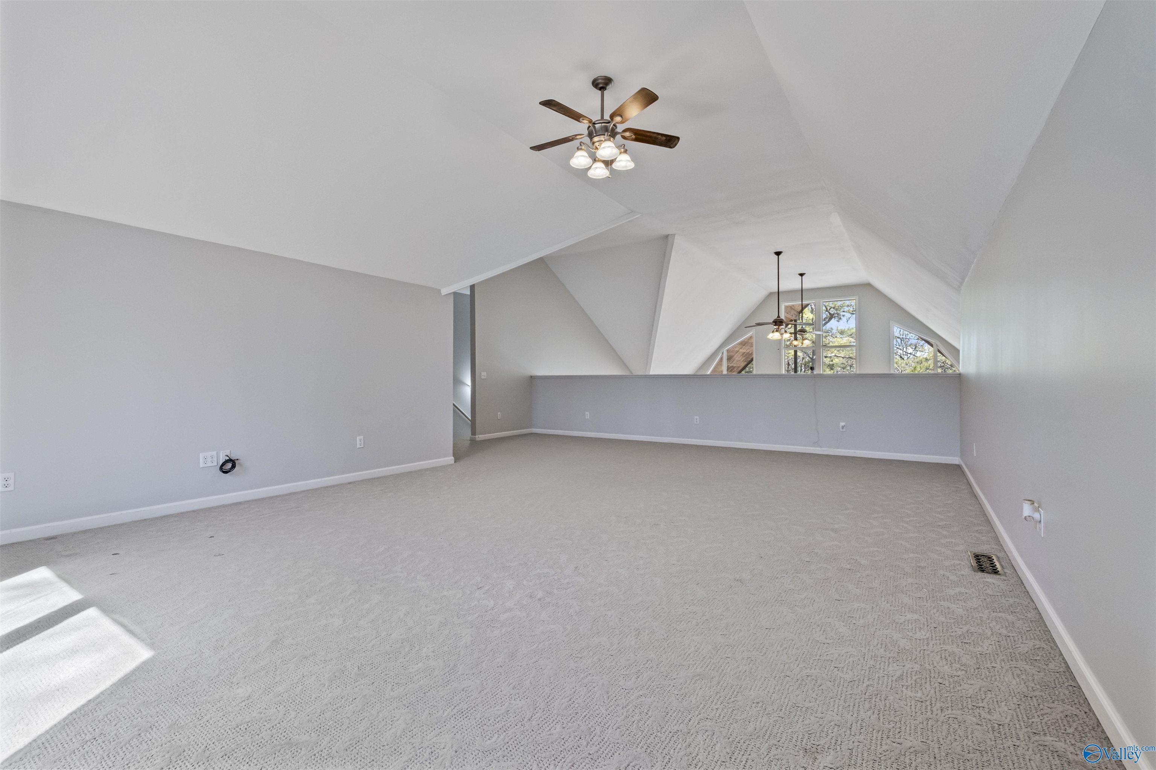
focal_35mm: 15
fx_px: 482
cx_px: 578
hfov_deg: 100.4
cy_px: 385
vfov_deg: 77.3
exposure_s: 1/15
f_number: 7.1
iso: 800
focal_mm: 10
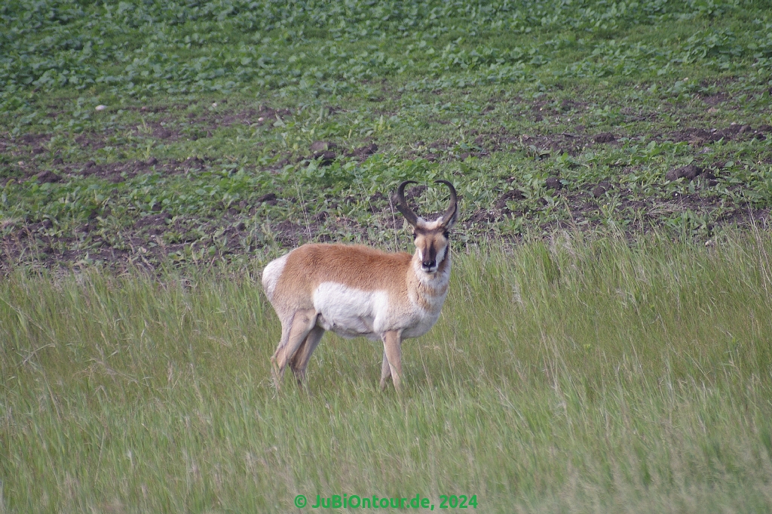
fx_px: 6749
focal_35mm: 315
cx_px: 386
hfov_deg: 6.5
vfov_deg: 4.4
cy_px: 257
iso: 200
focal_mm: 210
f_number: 5.6
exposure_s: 1/350
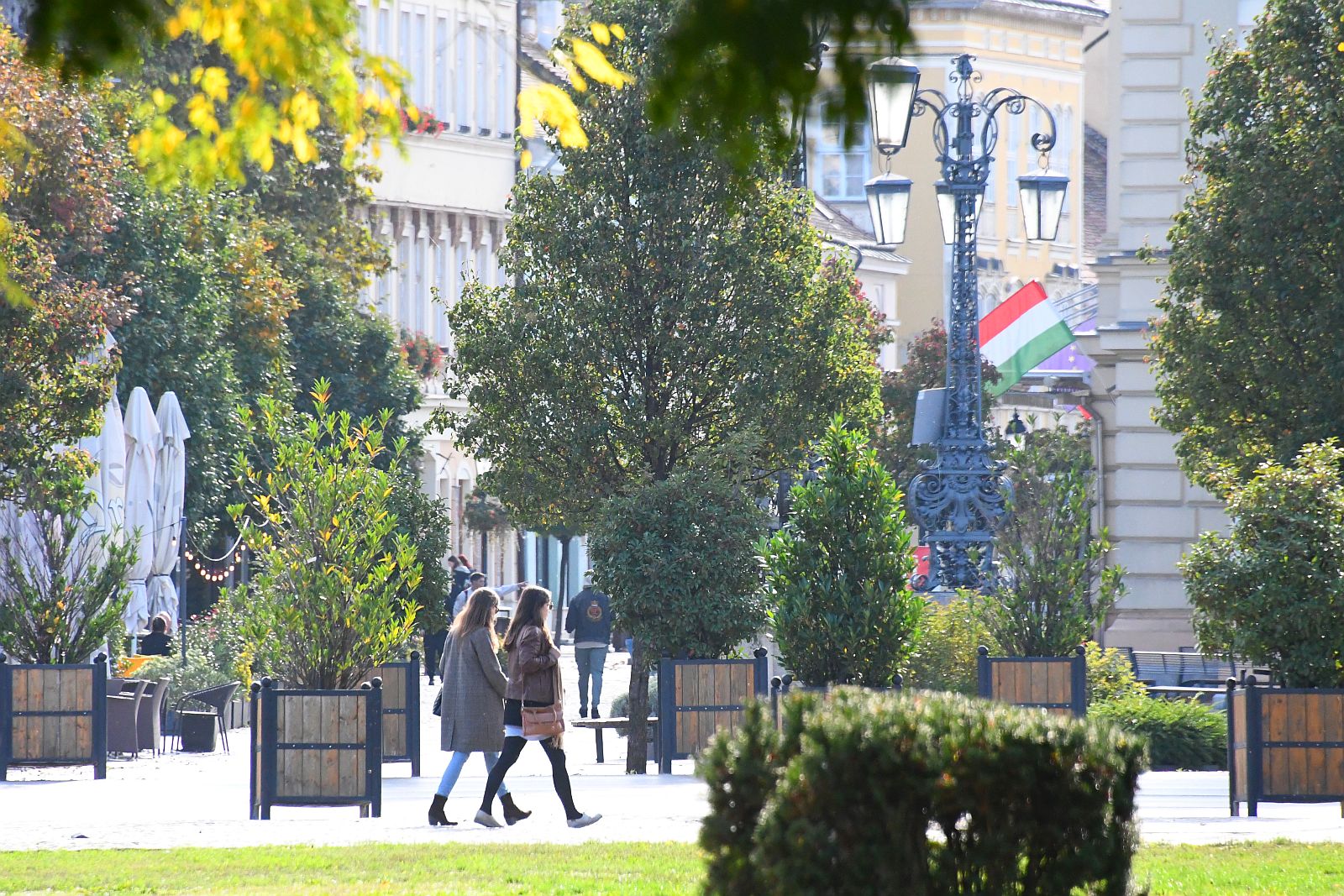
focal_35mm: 450
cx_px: 672
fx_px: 16800
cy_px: 448
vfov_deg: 3.1
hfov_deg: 4.6
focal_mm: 300
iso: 5000
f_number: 6.3
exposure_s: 1/2500
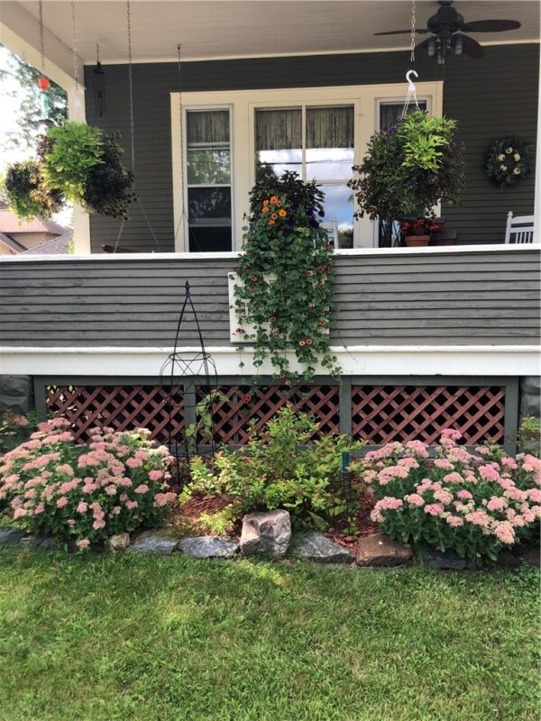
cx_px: 270
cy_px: 360
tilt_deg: -5.5
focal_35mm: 28
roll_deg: +0.0
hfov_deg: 49.7
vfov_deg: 63.4
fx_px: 583
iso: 20
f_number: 1.8
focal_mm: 3.99
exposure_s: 1/217
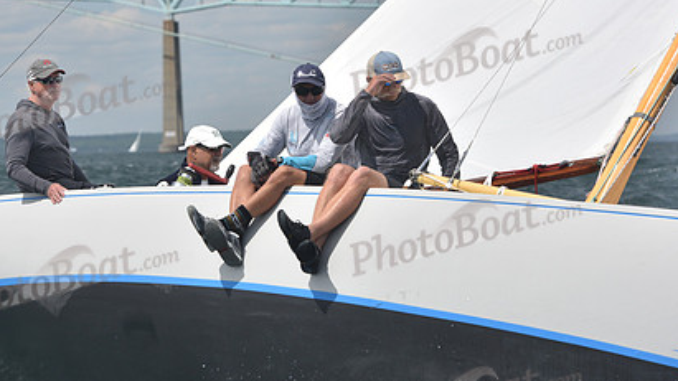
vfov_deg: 5.3
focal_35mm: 229
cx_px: 266
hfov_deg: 9.4
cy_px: 171
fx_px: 4116
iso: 320
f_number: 7.1
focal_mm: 155
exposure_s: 1/800
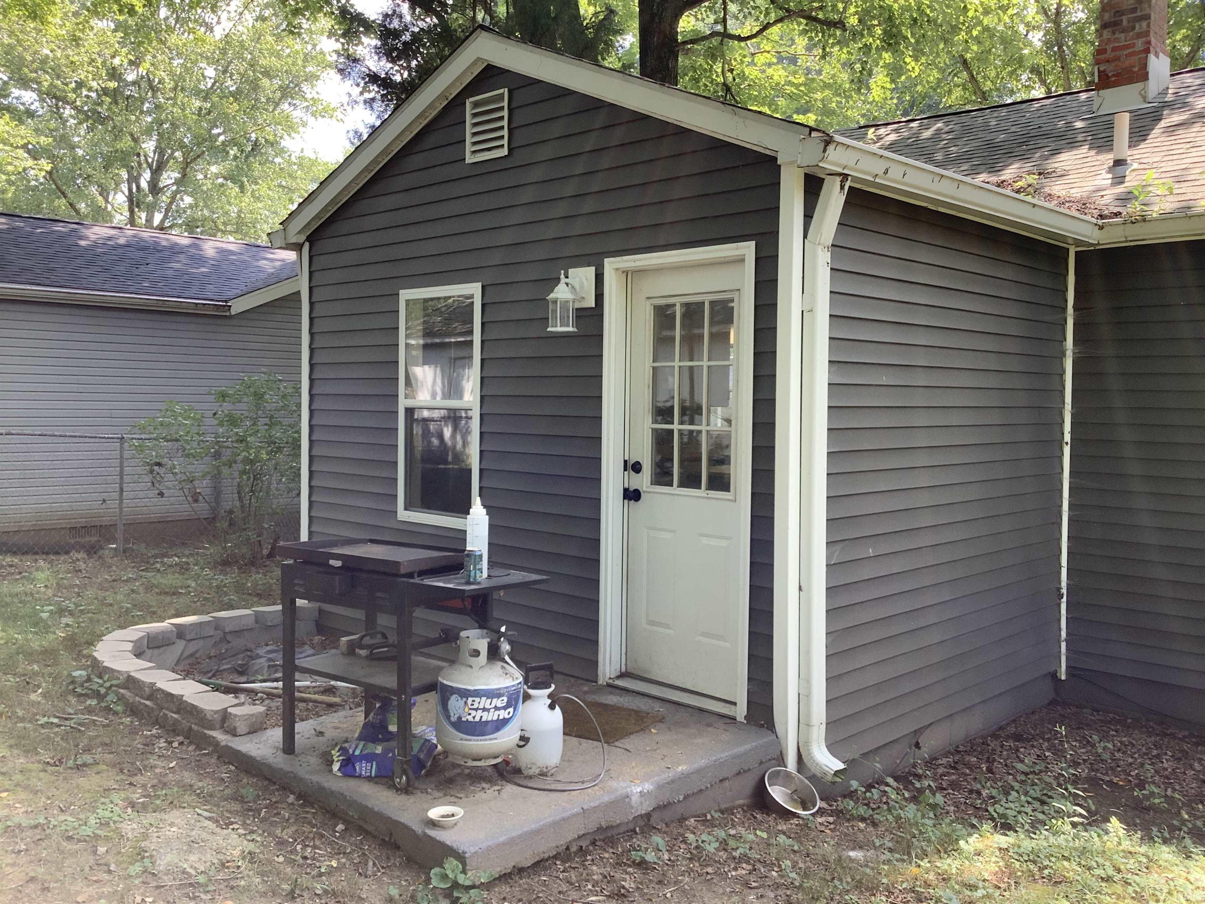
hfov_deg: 58.4
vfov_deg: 45.4
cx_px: 602
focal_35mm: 31
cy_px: 452
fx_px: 1079
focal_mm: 3.3
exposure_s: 1/120
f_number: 2.4
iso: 40
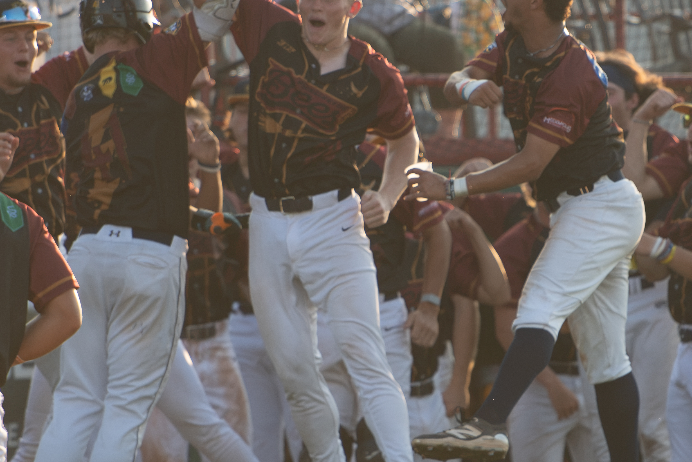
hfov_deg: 3.0
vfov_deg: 2.0
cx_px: 485
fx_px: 13051
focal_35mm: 679
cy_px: 265
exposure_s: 1/2000
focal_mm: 200
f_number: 2.8
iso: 160
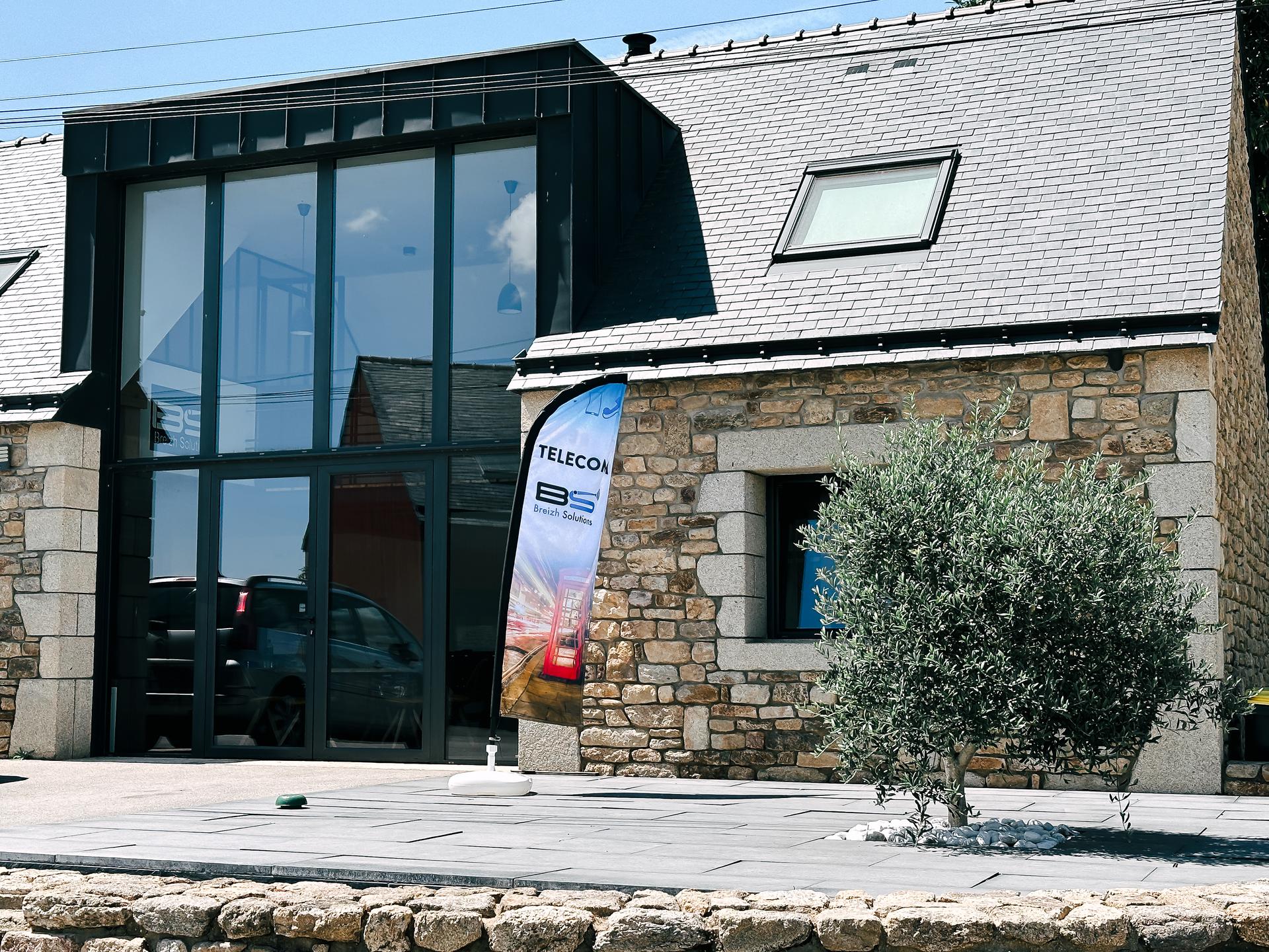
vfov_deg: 30.3
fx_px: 1760
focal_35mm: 48
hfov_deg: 39.7
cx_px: 634
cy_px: 476
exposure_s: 1/2400
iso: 64
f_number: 1.8
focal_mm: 6.86
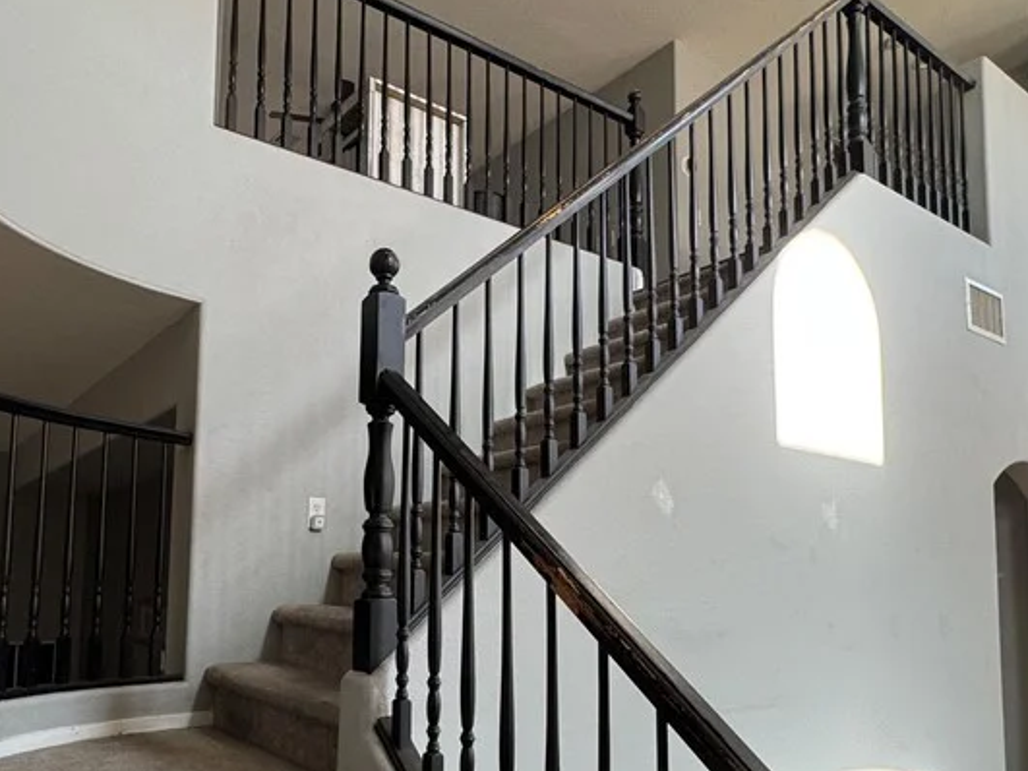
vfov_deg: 50.6
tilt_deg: +4.9
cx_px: 379
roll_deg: -2.2
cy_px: 502
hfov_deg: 64.3
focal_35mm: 27
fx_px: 802
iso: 125
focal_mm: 2.22
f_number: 2.2
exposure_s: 1/99
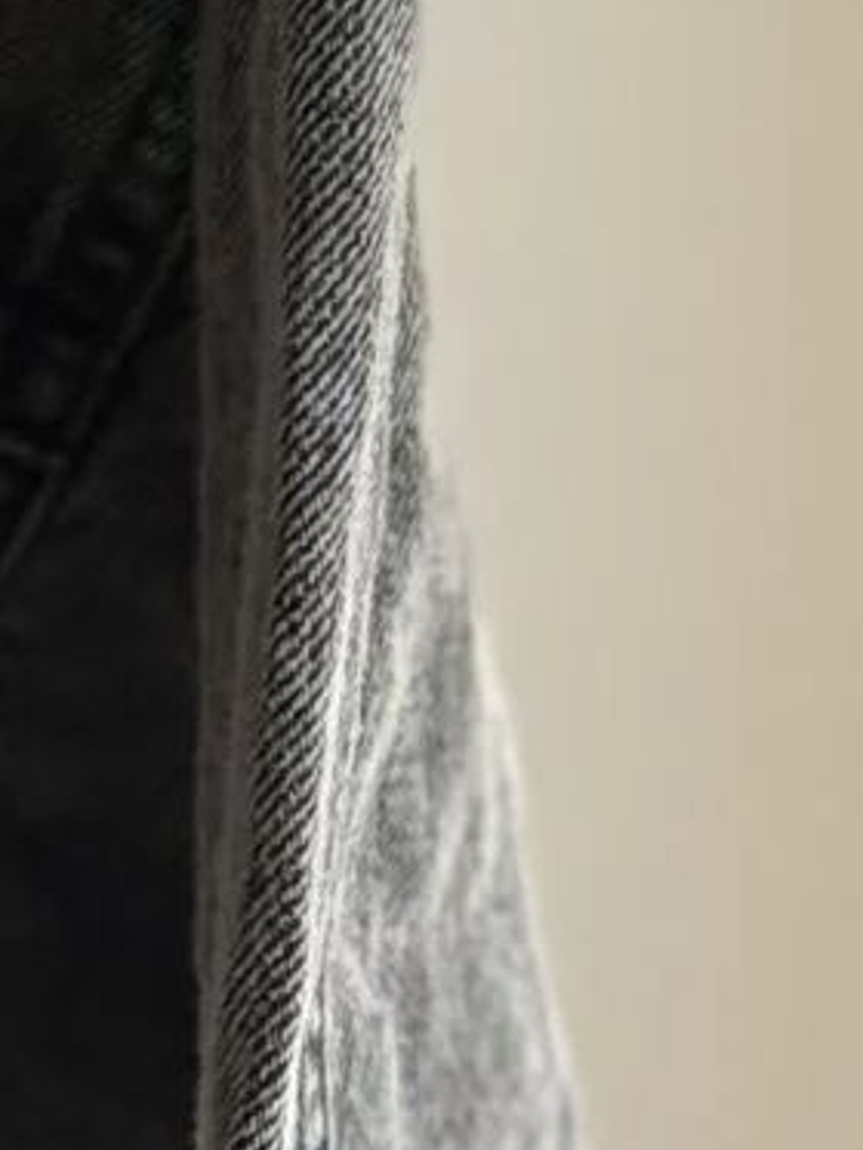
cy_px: 721
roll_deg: -1.2
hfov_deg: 4.3
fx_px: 10930
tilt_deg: -20.1
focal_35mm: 329
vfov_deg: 6.0
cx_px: -2022
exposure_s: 1/115
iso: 100
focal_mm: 6.76
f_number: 1.78
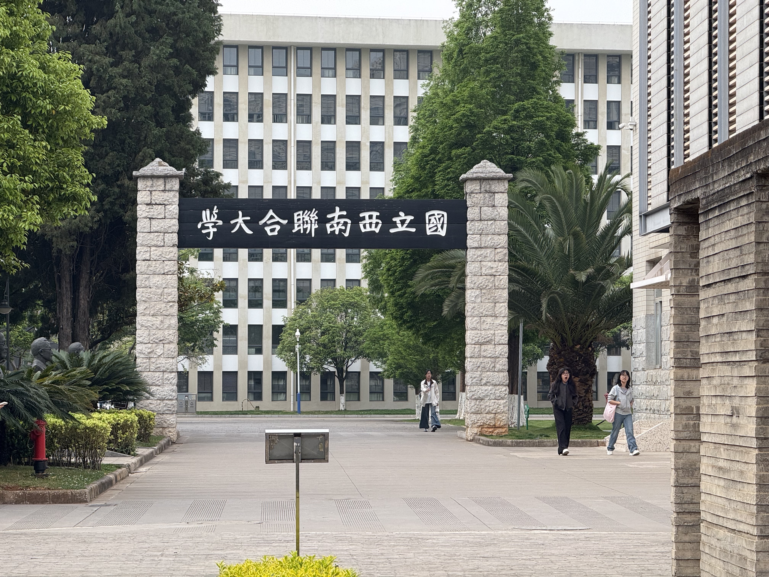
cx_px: 384
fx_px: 2666
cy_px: 288
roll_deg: +0.2
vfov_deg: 12.3
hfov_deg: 16.4
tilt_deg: +3.0
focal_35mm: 120
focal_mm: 15.66
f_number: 2.8
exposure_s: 1/145
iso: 50
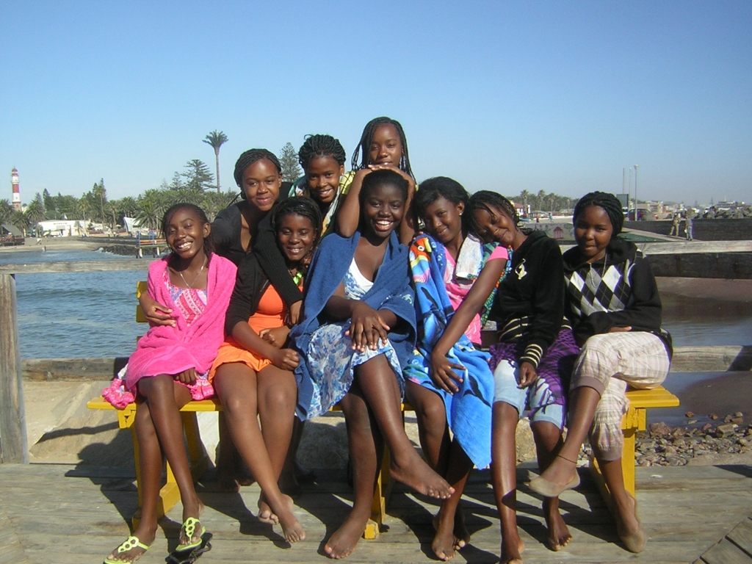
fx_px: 782
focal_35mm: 36
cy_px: 282
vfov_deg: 39.7
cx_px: 376
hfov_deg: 51.4
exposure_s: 1/408
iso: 50
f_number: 5.2
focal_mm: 4.7
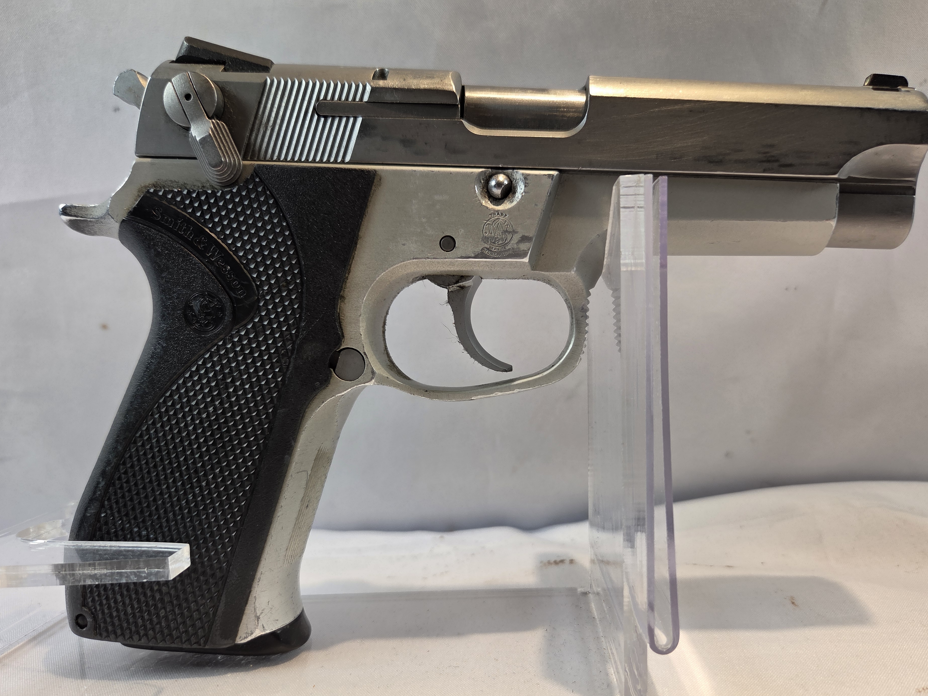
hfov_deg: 69.4
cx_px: 475
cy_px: 377
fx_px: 670
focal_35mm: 25
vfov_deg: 54.8
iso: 80
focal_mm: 5.4
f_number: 1.8
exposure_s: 1/583
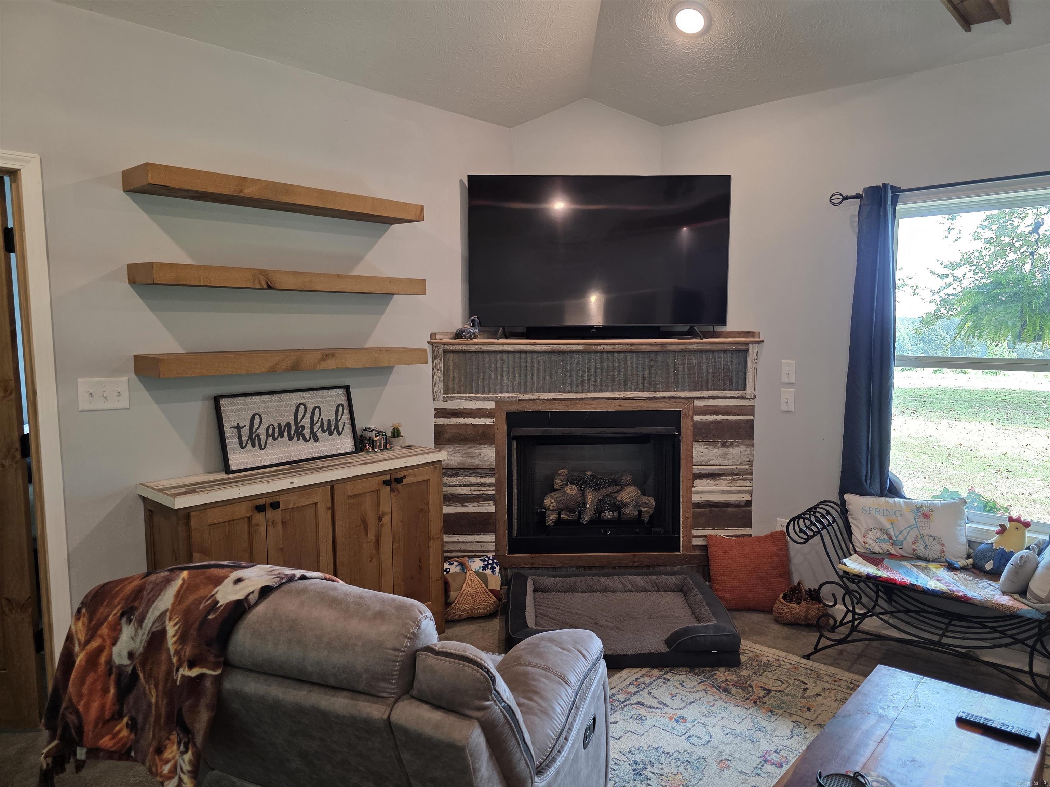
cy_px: 394
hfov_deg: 73.9
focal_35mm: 23
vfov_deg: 58.9
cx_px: 525
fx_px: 698
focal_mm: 6.3
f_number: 1.7
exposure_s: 1/120
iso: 200
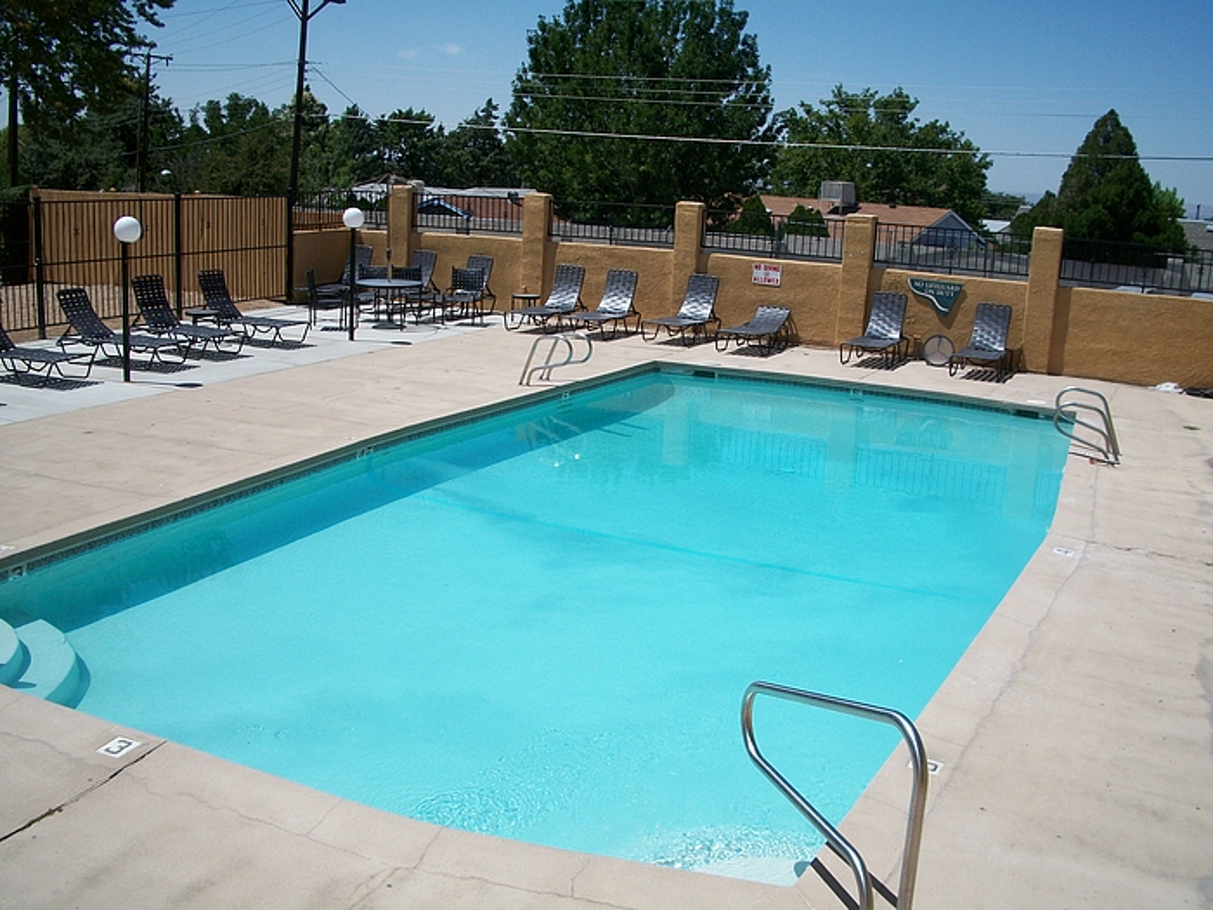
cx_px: 606
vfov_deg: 40.7
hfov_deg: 52.6
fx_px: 1226
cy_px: 455
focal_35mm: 35
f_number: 5.6
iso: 80
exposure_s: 1/640
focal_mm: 6.3
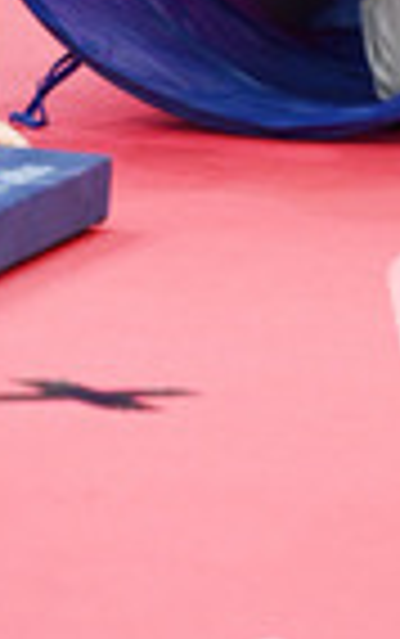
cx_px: 211
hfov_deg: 1.5
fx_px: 14952
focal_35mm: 859
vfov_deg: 2.4
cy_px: 72
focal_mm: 300
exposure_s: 1/200
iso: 6400
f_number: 5.6
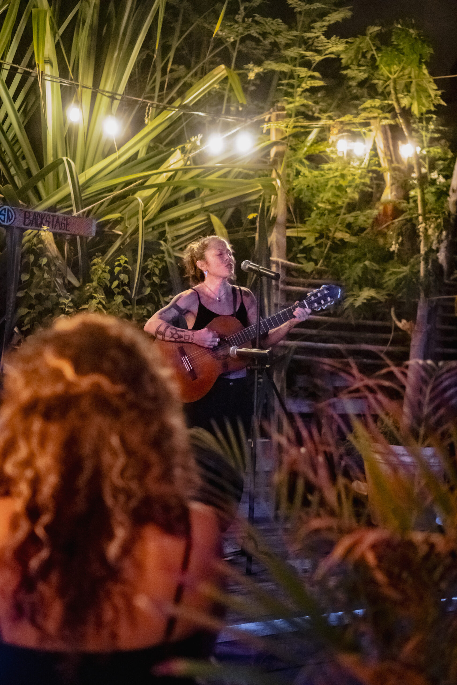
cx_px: 228
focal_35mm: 52
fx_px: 999
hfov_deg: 25.8
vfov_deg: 37.8
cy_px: 342
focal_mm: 35
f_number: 2
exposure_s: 1/125
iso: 6400
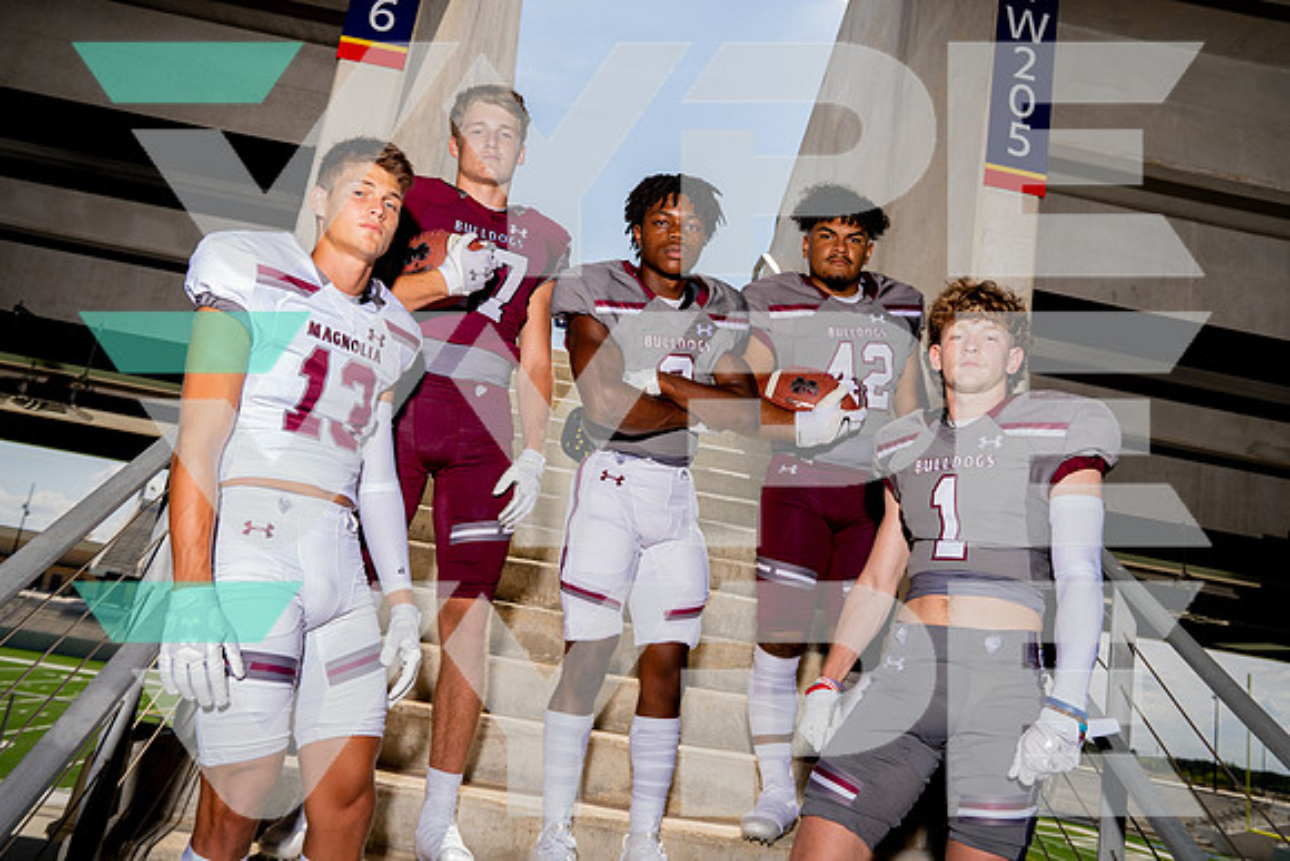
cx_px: 645
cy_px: 430
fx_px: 1075
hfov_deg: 61.9
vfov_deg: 43.6
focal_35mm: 30
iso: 100
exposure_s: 1/250
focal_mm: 30
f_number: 7.1
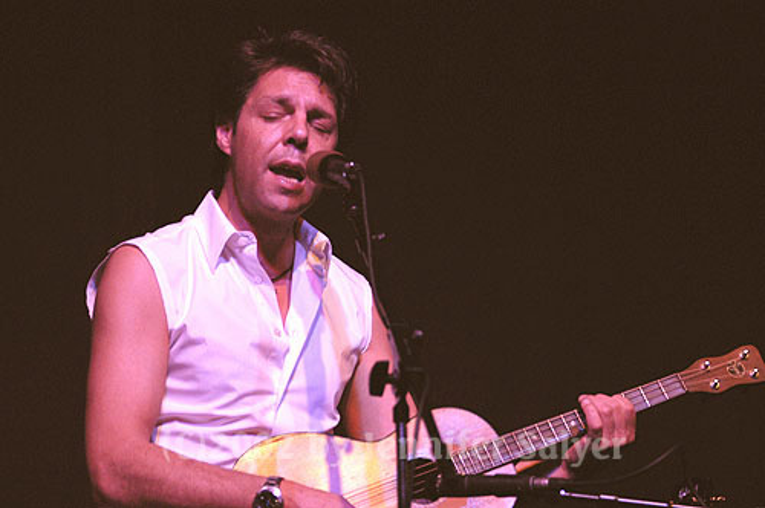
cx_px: 382
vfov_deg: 7.3
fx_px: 3979
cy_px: 254
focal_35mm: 188
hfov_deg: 11.0
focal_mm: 125
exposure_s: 1/80
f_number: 2.8
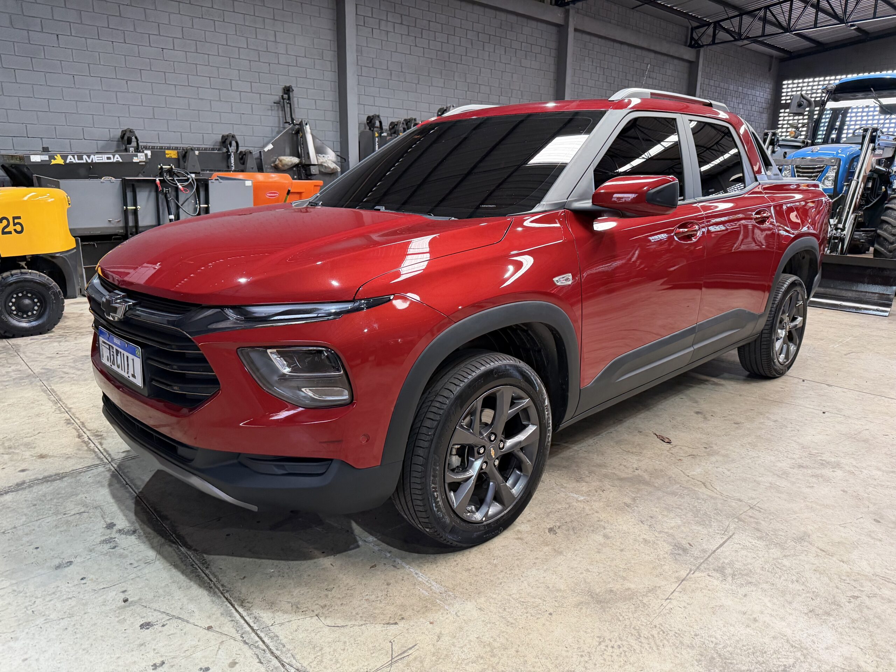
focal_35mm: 24
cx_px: 448
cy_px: 336
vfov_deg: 56.8
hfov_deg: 71.6
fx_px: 621
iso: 400
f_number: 1.78
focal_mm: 6.76
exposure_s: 1/60
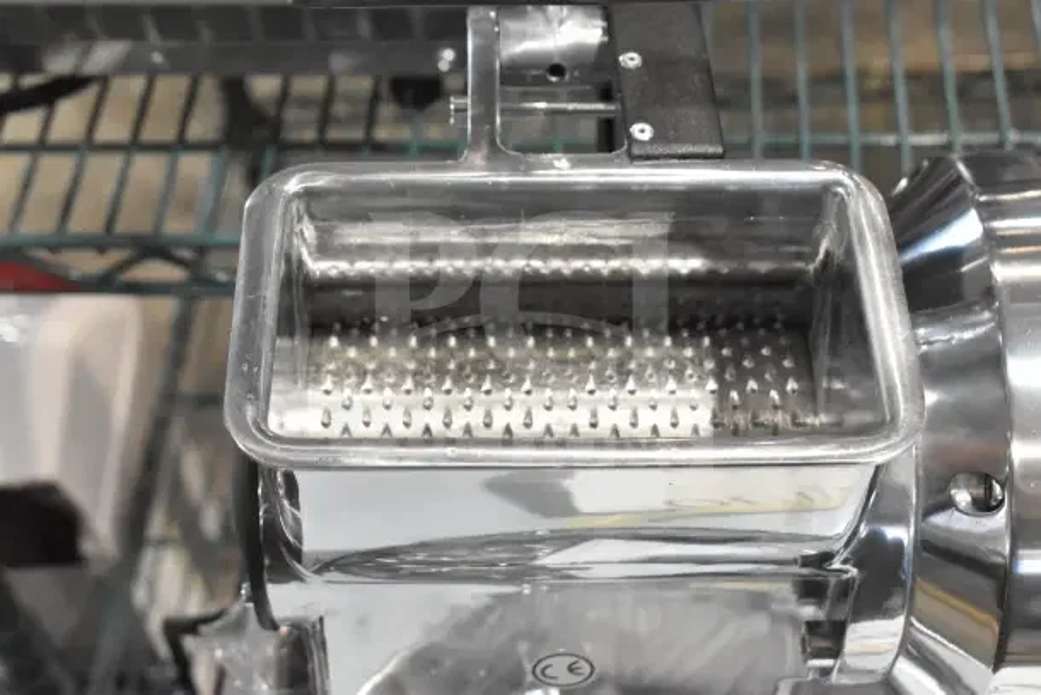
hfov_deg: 31.9
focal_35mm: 63
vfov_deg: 21.6
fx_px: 1822
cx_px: 520
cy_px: 348
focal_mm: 42
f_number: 8
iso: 6400
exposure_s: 1/250
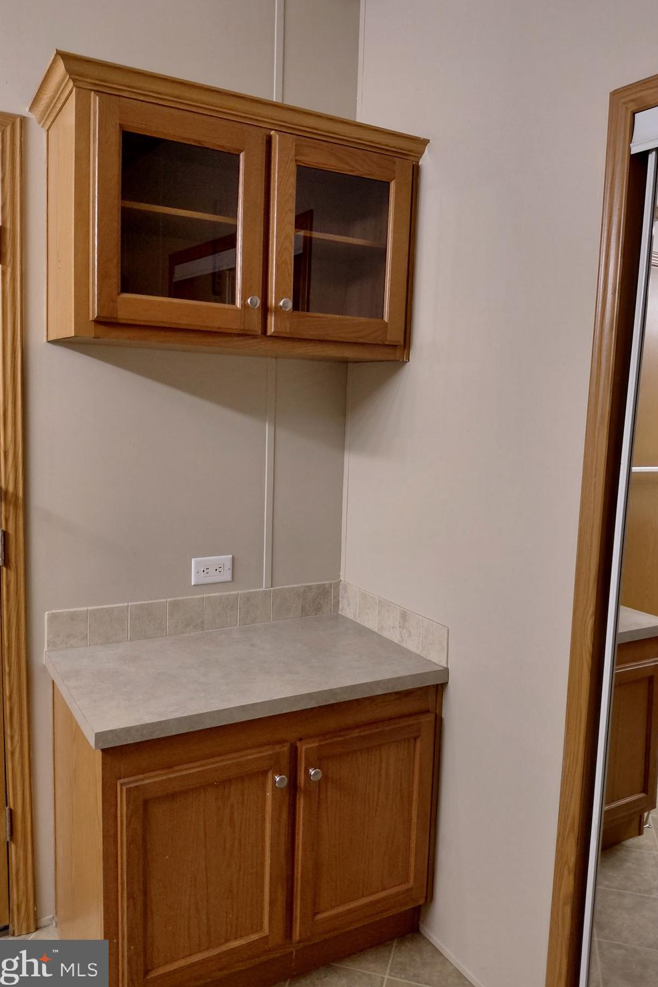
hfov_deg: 47.9
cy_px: 482
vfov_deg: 67.4
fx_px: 740
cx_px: 326
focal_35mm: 27
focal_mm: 4.69
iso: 200
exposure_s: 1/60
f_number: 1.8
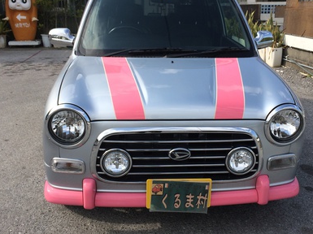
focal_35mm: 39
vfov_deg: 36.7
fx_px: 352
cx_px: 167
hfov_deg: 47.9
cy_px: 106
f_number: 2.2
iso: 32
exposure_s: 1/1325
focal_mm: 4.12
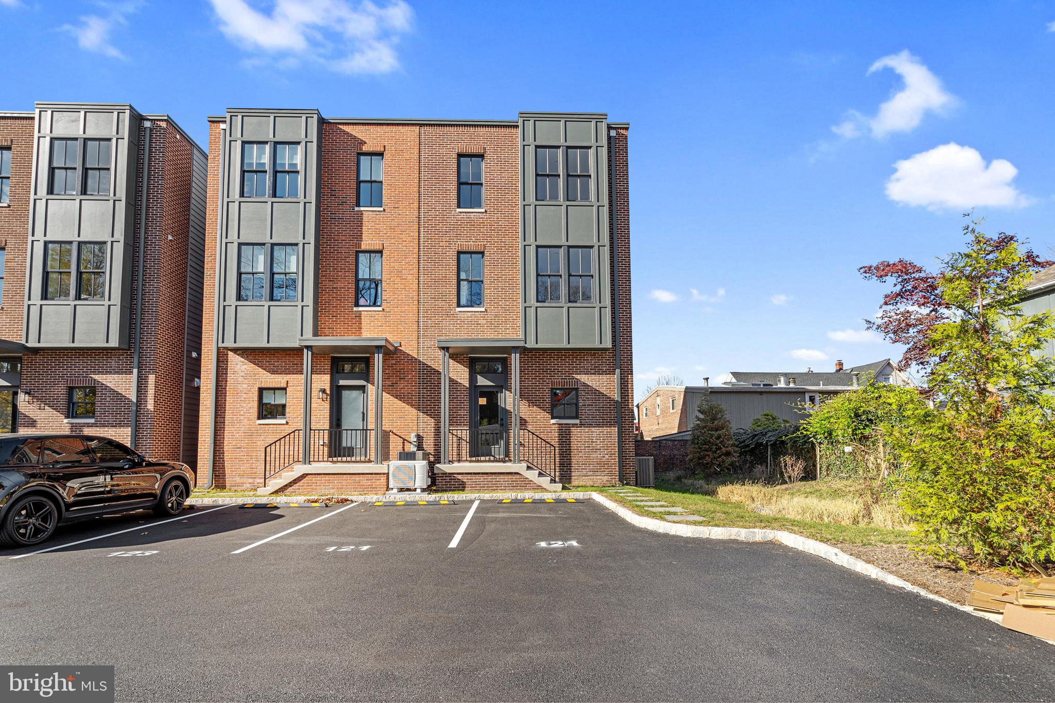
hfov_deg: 96.7
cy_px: 352
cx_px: 528
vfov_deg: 73.7
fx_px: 469
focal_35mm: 16
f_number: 8
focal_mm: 16
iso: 250
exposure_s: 1/100
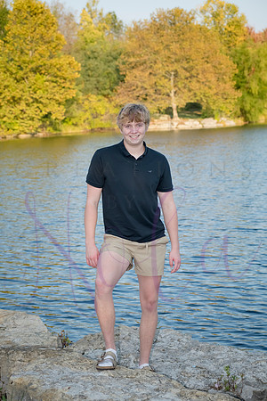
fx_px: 957
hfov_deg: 15.9
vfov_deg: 23.6
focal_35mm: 86
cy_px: 200
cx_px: 134
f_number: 7.1
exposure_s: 1/640
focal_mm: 86
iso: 800
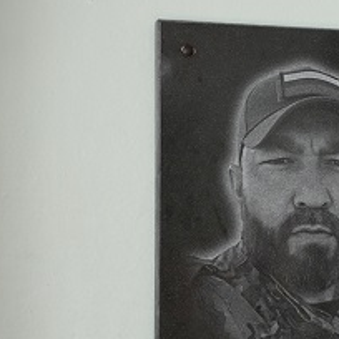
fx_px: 2216
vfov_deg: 8.7
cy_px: 228
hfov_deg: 8.6
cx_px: 429
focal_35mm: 200
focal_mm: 75
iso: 400
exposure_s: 1/250
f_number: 3.2
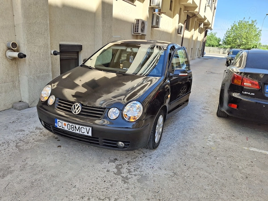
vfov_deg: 54.9
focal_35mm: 25
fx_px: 194
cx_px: 134
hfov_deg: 69.4
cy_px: 100
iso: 25
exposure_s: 1/471
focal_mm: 4.69
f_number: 1.8
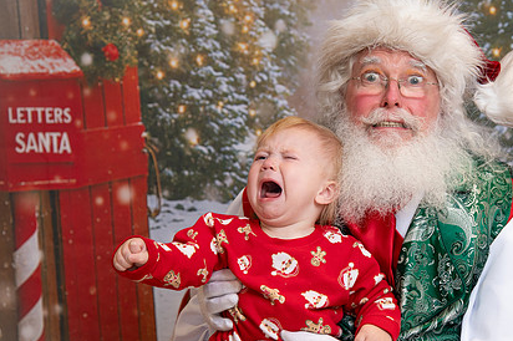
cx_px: 340
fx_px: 1324
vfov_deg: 14.7
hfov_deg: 21.8
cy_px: 197
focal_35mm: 93
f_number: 4.5
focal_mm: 66
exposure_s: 1/200
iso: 1250
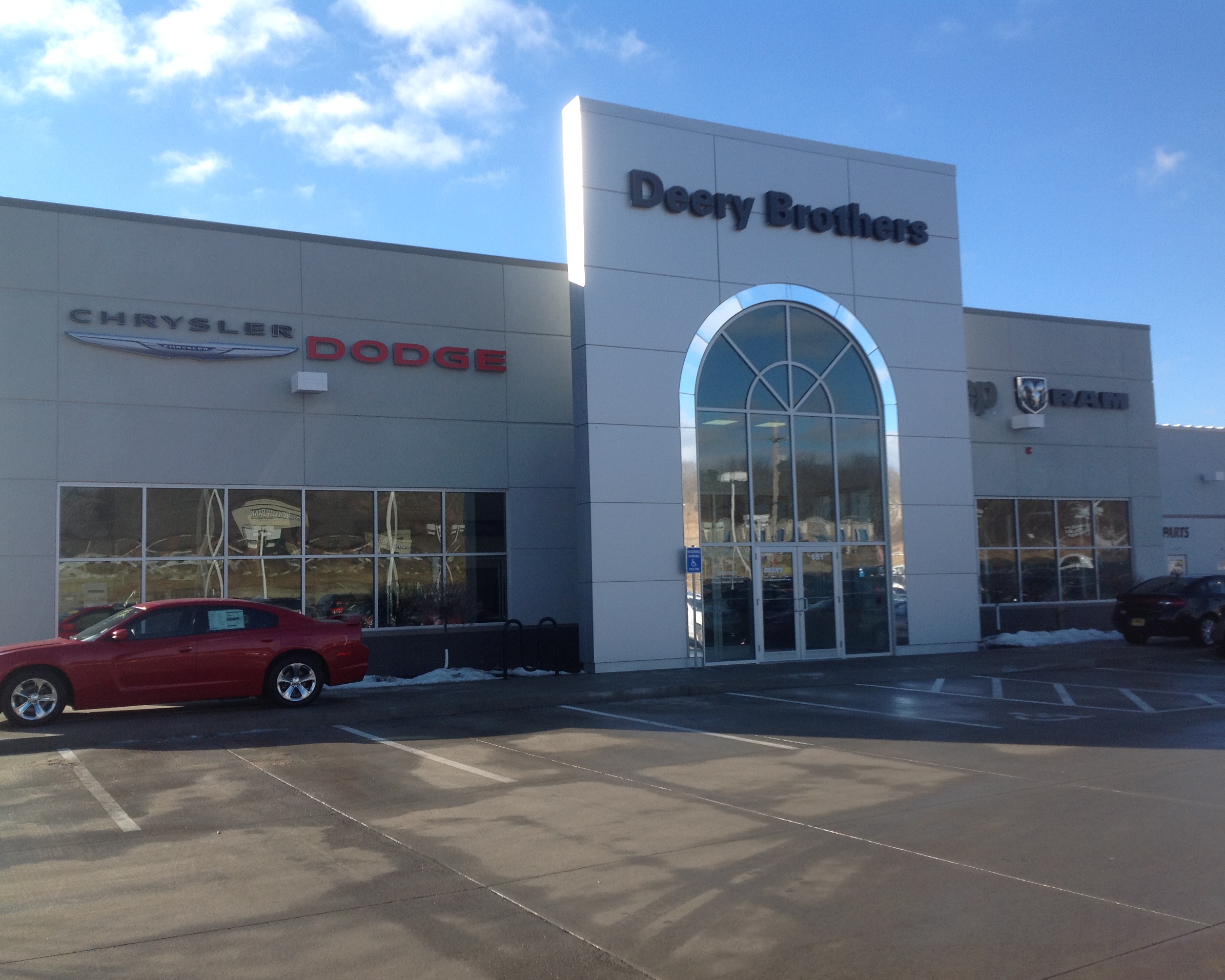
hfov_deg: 49.1
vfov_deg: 40.1
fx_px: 1341
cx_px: 648
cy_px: 488
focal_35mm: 37
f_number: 2.4
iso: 50
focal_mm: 4.28
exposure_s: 1/1080
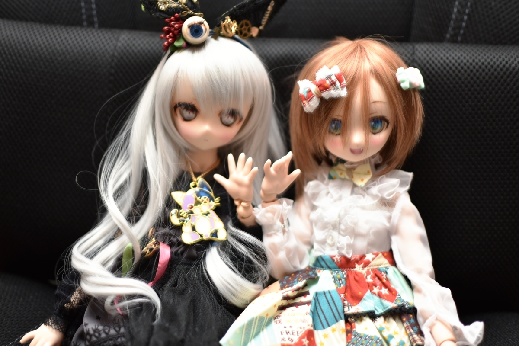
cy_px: 173
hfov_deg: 37.9
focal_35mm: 52
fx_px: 757
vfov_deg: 25.8
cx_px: 260
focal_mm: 35
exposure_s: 1/15
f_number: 1.8
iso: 100
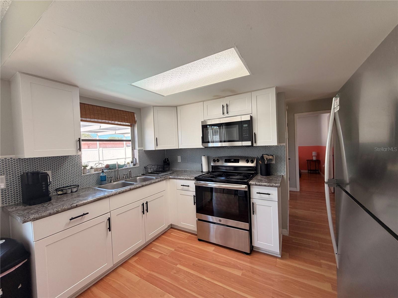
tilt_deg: -0.1
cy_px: 149
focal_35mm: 14
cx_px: 199
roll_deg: +1.8
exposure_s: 1/120
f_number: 2.2
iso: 125
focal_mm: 2.22
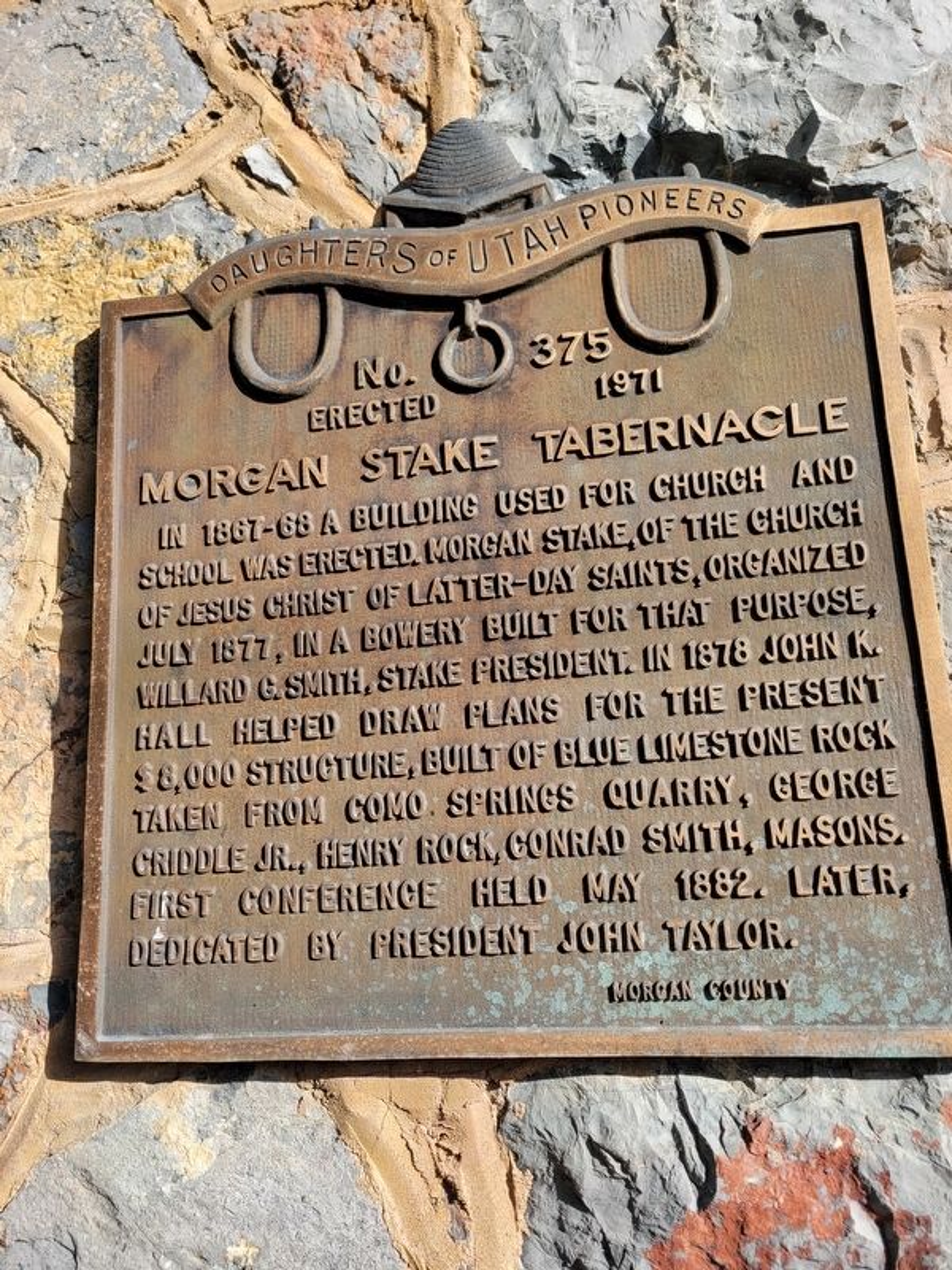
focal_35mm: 26
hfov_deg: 53.1
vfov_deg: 67.3
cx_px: 476
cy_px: 635
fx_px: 953
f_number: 1.8
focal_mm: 5.4
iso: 40
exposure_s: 1/1441
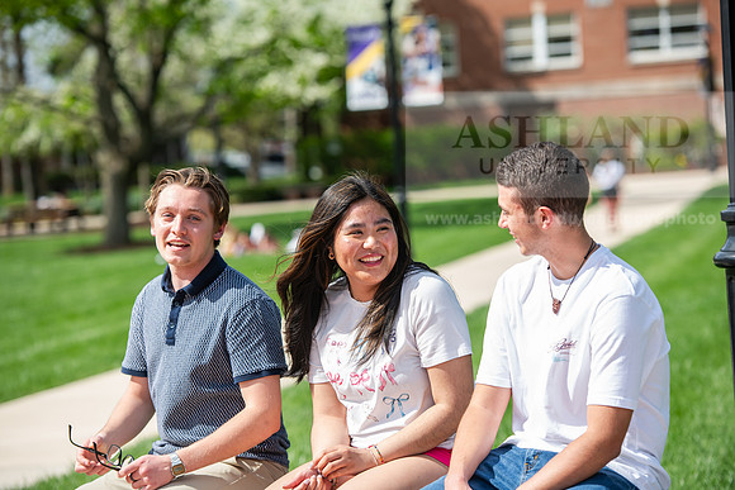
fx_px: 2553
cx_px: 368
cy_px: 245
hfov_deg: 16.4
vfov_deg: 11.0
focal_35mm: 125
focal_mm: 125
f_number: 4
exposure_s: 1/640
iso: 125
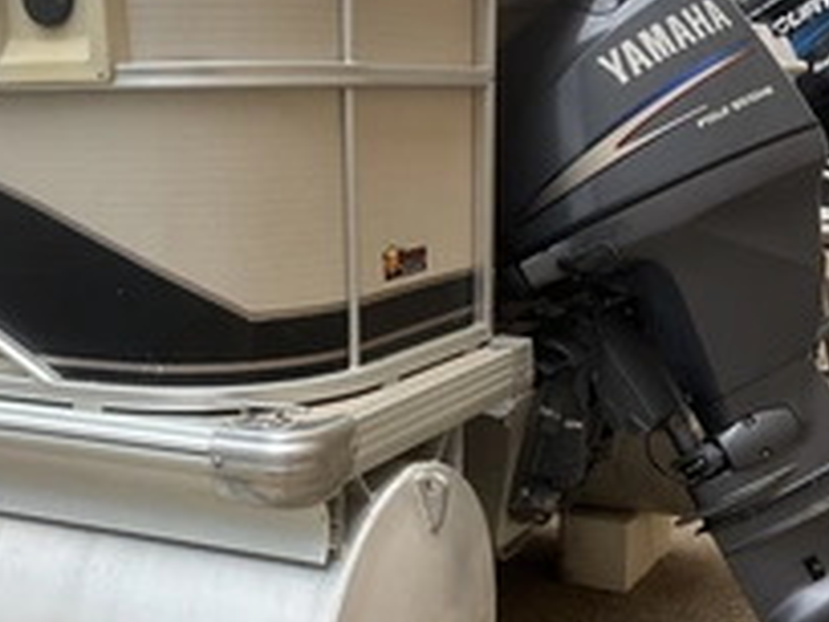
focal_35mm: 57
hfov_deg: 33.7
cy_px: 390
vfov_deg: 25.6
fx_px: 1365
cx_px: 345
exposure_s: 1/739
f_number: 1.8
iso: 25
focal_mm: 3
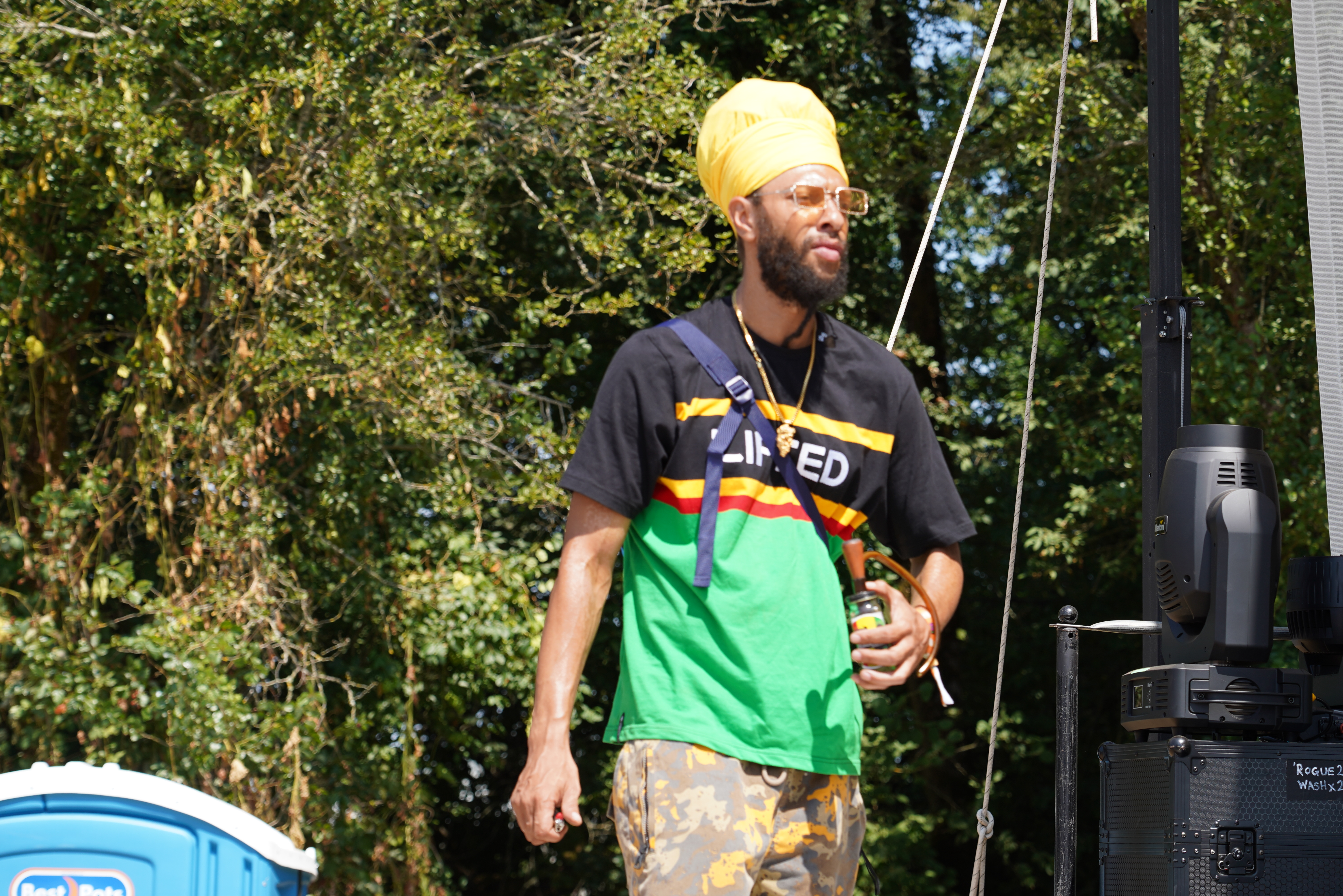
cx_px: 672
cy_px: 448
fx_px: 3917
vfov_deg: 13.0
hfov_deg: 19.5
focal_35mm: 105
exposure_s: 1/200
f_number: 6.3
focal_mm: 105
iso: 100
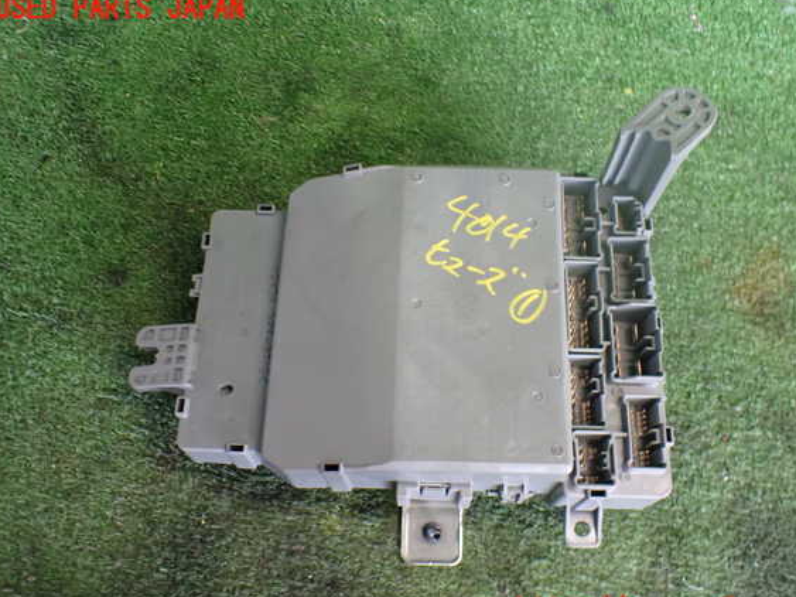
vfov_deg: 44.1
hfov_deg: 56.8
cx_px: 411
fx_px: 736
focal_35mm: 32
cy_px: 310
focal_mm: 5.4
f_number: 2.3
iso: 800
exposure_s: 1/100
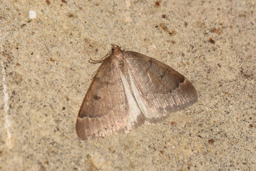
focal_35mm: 210
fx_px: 1493
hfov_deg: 9.8
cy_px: 86
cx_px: 128
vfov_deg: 6.5
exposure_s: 1/60
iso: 100
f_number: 13
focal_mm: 140
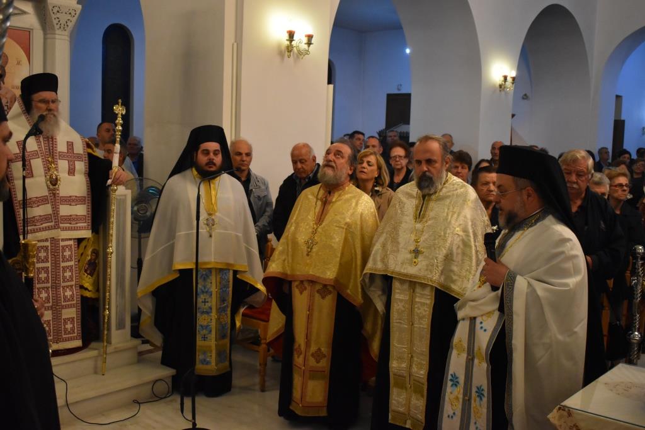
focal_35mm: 39
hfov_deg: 49.5
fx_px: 699
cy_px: 215
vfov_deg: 34.2
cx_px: 322
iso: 3200
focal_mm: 26
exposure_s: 1/250
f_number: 4
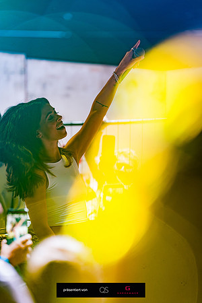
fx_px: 1262
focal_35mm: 150
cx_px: 101
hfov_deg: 9.1
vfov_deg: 13.7
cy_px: 152
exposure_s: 1/160
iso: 1000
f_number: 2.8
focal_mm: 150
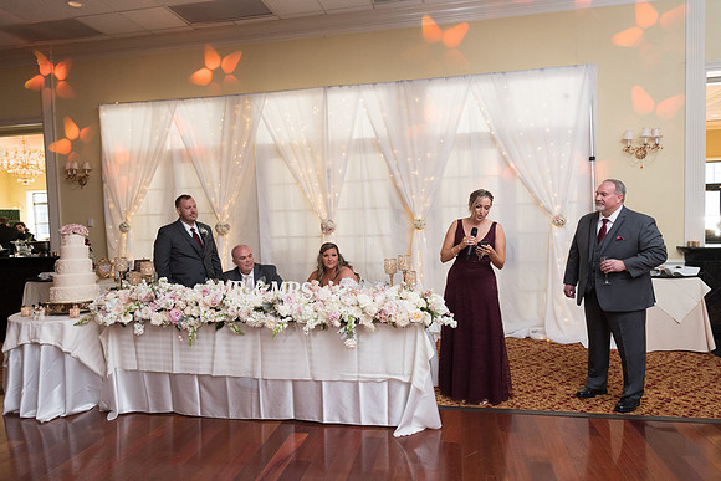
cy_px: 240
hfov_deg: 73.7
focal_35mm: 24
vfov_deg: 53.2
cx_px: 360
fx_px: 481
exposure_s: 1/125
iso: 1100
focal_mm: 24
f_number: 5
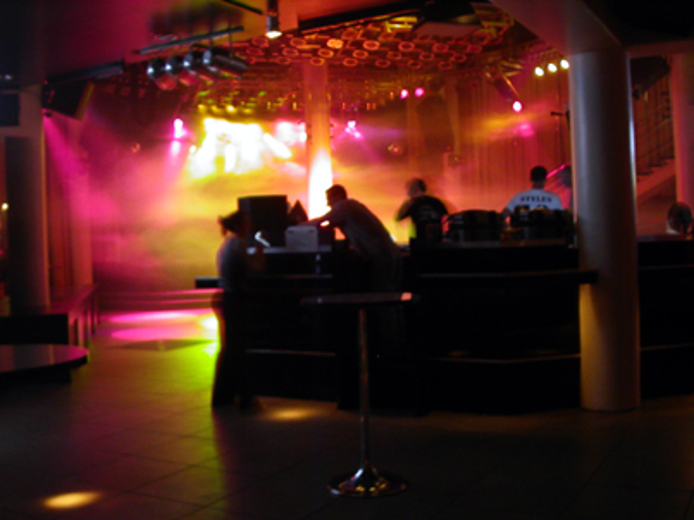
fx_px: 762
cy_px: 260
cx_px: 347
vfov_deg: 37.7
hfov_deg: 49.0
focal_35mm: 38
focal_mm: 7.8
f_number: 2.8
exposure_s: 1/2
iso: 200
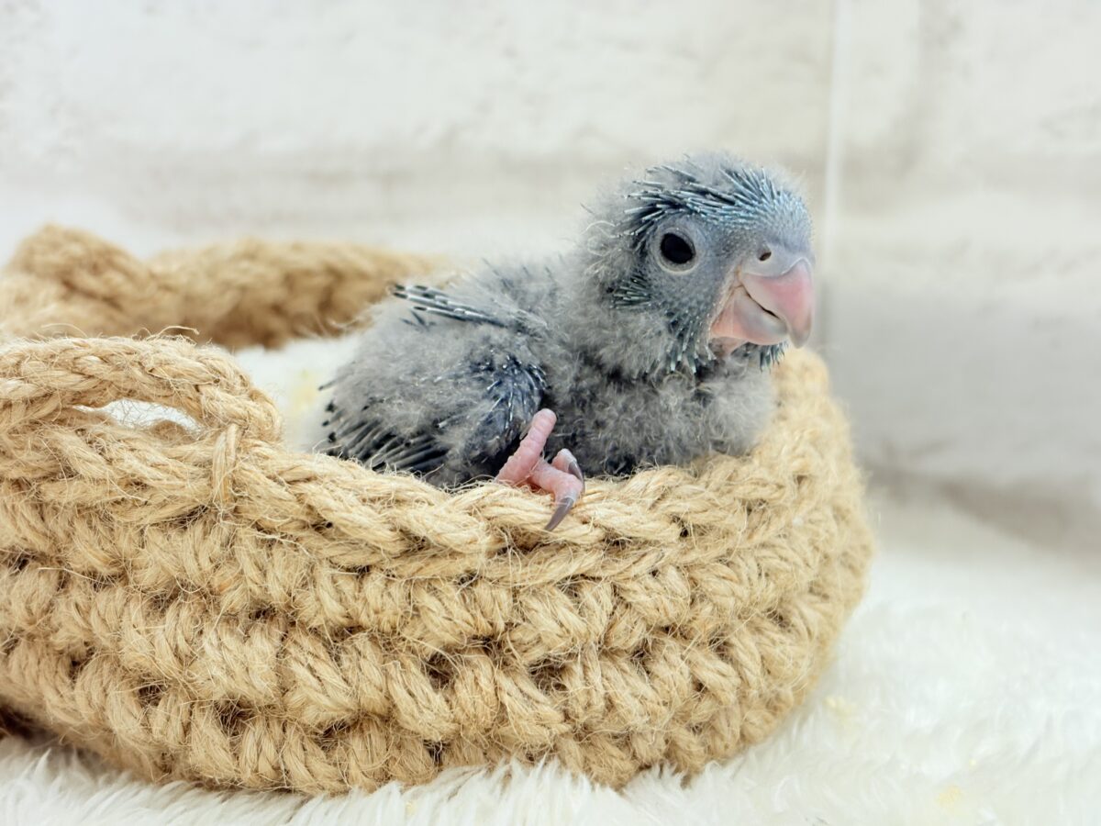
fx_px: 1654
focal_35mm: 52
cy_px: 413
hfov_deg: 36.8
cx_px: 550
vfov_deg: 28.0
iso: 100
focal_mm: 5.96
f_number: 1.6
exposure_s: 1/100
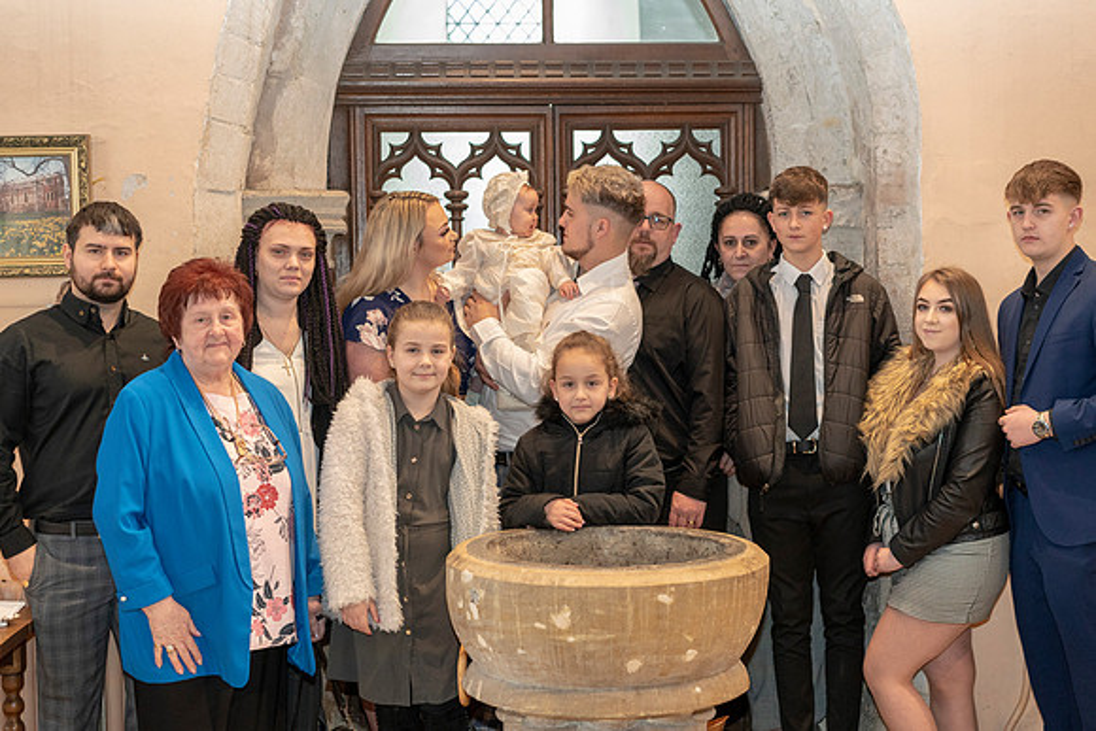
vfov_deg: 24.6
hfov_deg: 36.2
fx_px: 1675
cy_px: 366
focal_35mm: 55
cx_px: 548
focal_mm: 55
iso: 3200
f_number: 4
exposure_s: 1/160
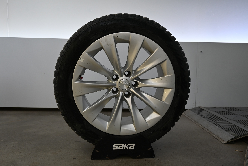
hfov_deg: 61.9
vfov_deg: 43.6
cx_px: 124
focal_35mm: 30
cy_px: 83
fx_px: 207
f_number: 3.8
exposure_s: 1/30
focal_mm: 20
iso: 400
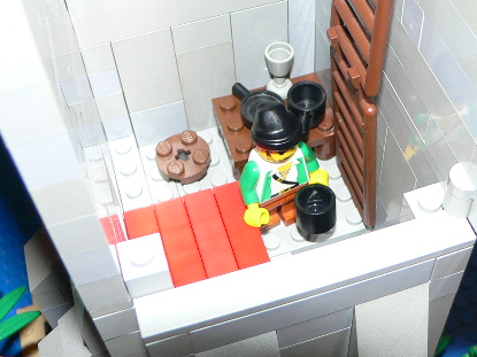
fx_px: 744
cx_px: 287
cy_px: 108
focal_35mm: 54
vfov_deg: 26.8
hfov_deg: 35.4
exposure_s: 1/125
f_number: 2.8
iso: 100
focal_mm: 4.6
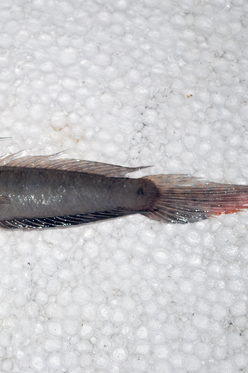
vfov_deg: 16.6
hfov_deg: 11.0
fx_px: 1279
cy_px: 187
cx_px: 20
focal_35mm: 124
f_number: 5.6
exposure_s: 1/60
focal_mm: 55
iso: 200
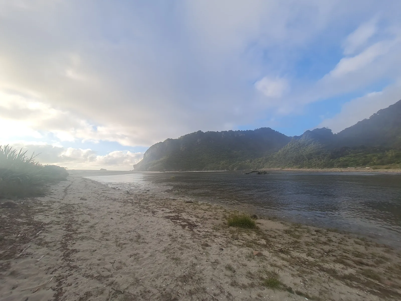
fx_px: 151
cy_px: 150
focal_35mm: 13
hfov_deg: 106.2
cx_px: 200
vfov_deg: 89.9
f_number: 2.2
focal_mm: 1.74
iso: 50
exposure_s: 1/676
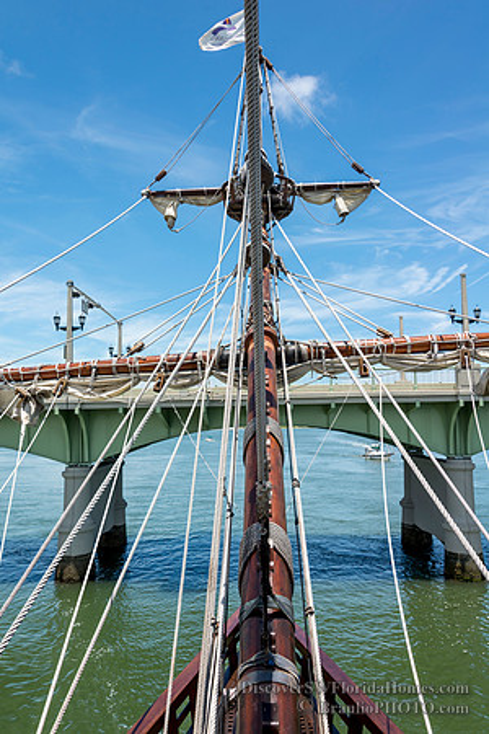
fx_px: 570
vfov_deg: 65.5
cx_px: 244
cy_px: 367
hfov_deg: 46.4
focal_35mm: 28
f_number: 8
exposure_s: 1/250
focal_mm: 28
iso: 110
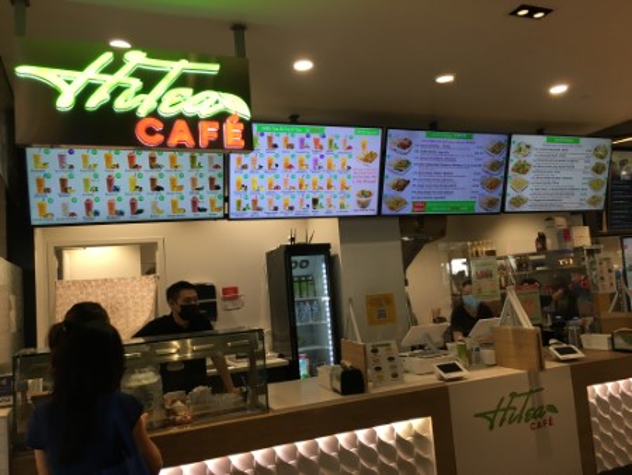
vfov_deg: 48.3
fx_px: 530
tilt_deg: +4.9
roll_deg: +3.1
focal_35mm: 29
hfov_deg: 61.6
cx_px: 316
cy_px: 238
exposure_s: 1/30
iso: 25
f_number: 2.2
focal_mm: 4.15
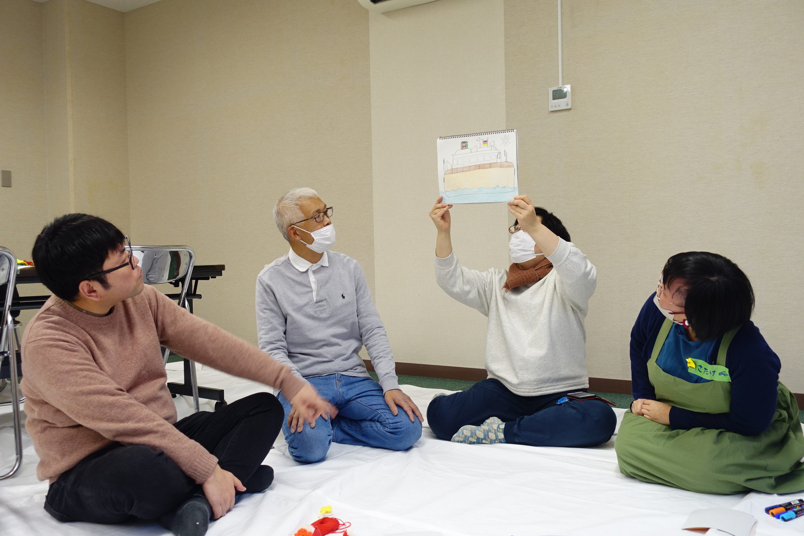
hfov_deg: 57.2
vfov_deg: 40.0
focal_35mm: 33
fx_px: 737
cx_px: 402
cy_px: 268
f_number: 2.8
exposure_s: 1/40
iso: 125
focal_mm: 11.93
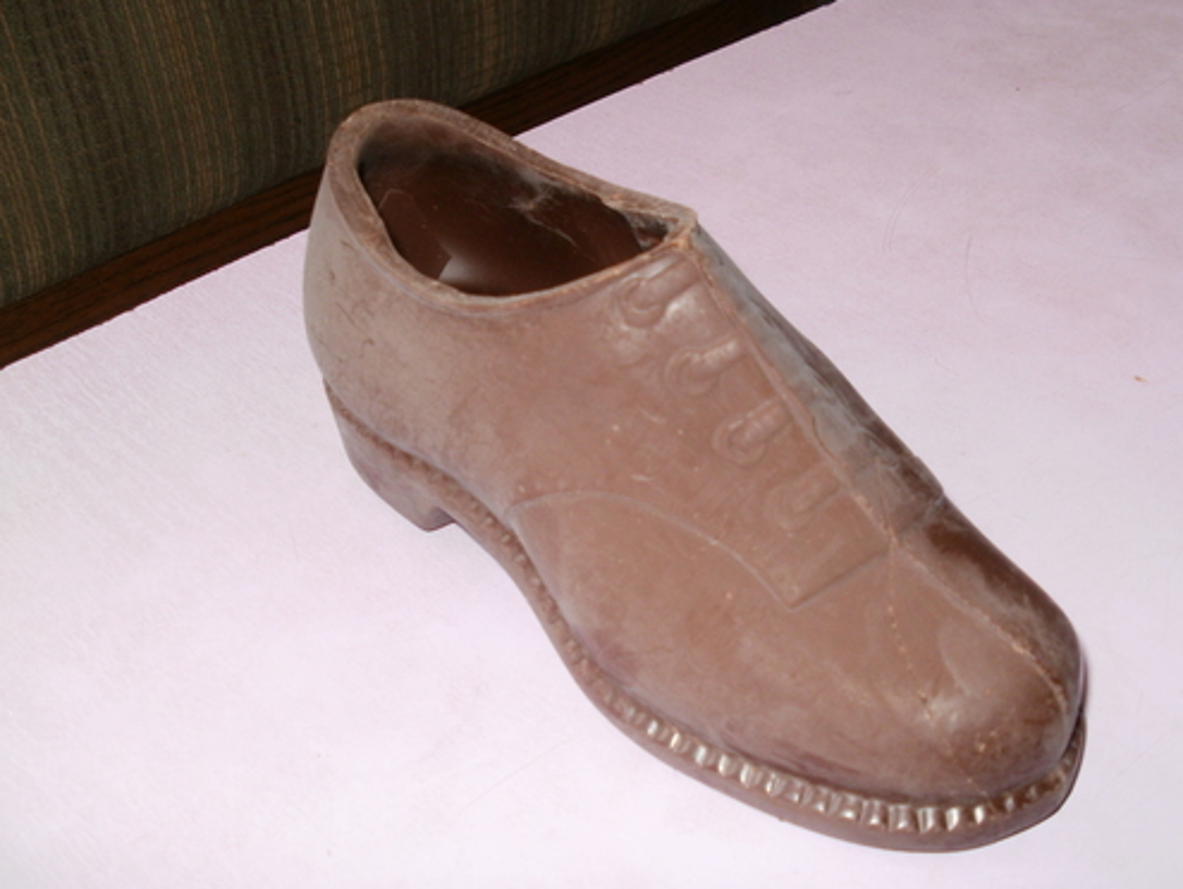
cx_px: 638
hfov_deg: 46.7
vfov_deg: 36.0
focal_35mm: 40
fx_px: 1368
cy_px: 453
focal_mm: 6.3
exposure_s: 1/30
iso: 125
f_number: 3.5
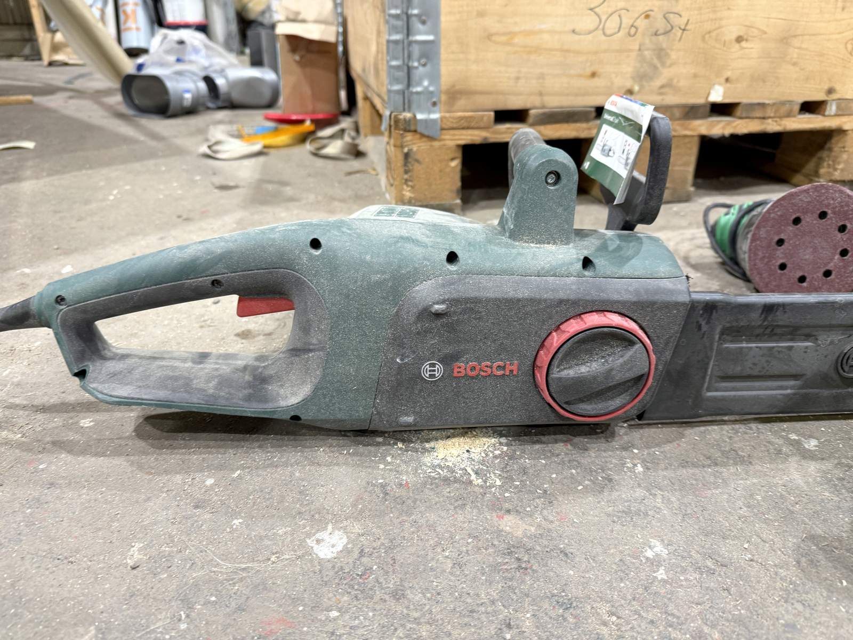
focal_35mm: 24
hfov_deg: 71.6
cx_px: 426
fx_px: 591
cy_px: 320
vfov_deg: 56.8
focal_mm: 6.76
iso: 200
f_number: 1.78
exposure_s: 1/60
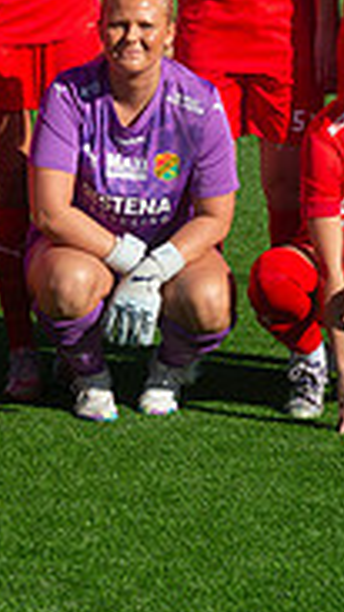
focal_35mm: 220
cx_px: 28
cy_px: 140
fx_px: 3566
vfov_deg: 9.8
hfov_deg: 5.5
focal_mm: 56
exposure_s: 1/1600
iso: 180
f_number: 4
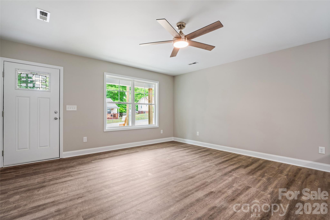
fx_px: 152
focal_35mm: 17
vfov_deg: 71.7
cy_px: 110
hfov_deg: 94.6
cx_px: 165
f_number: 13
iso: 100
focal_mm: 16.6
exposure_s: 1.3
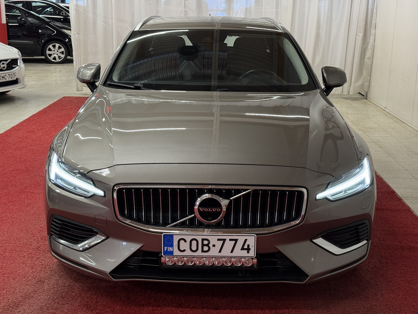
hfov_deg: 39.7
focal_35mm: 48
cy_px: 157
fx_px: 580
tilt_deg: -14.9
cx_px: 209
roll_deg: -1.1
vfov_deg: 30.3
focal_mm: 6.76
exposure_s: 1/97
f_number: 1.78
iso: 100
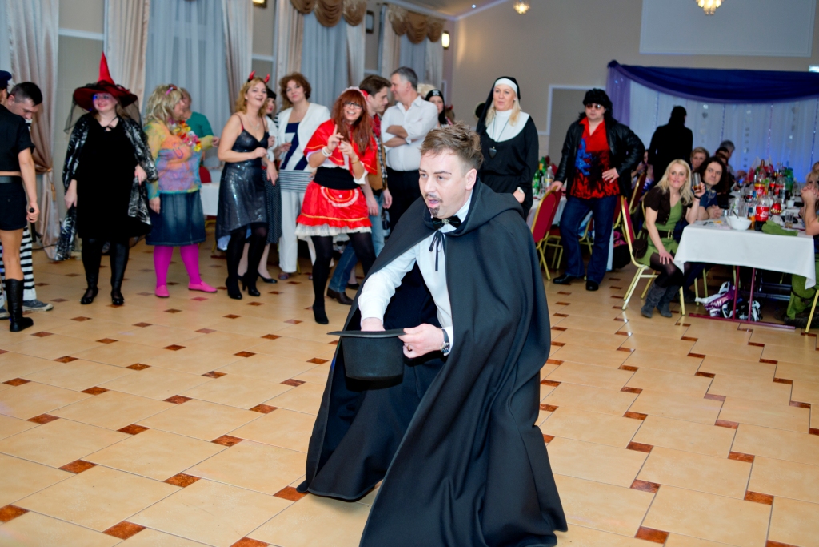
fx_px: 796
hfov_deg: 54.4
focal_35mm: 35
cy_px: 274
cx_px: 410
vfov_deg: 37.9
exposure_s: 1/320
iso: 320
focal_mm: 35
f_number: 2.8
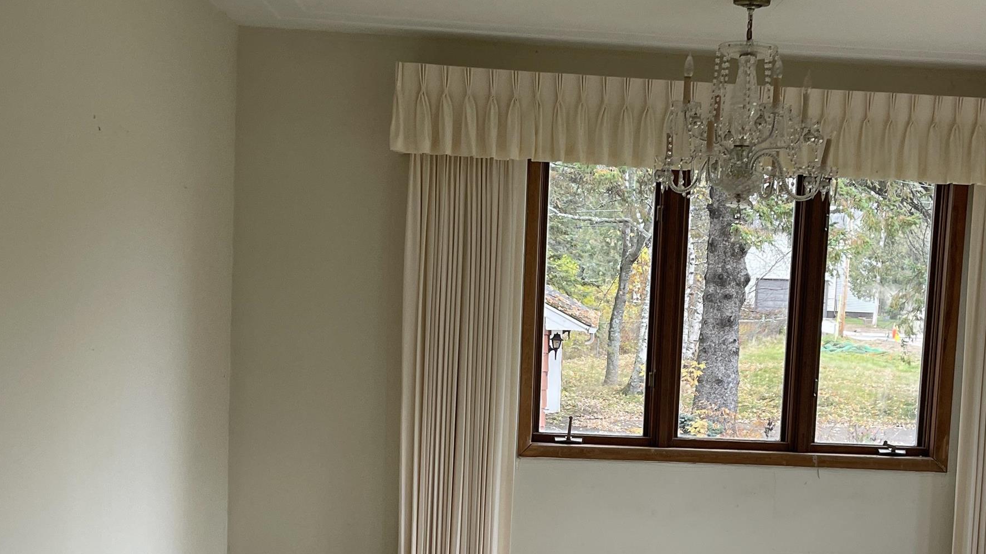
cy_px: 413
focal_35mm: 47
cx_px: 635
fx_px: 1229
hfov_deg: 43.3
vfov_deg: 25.1
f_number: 1.6
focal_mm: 5.1
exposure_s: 1/121
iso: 125
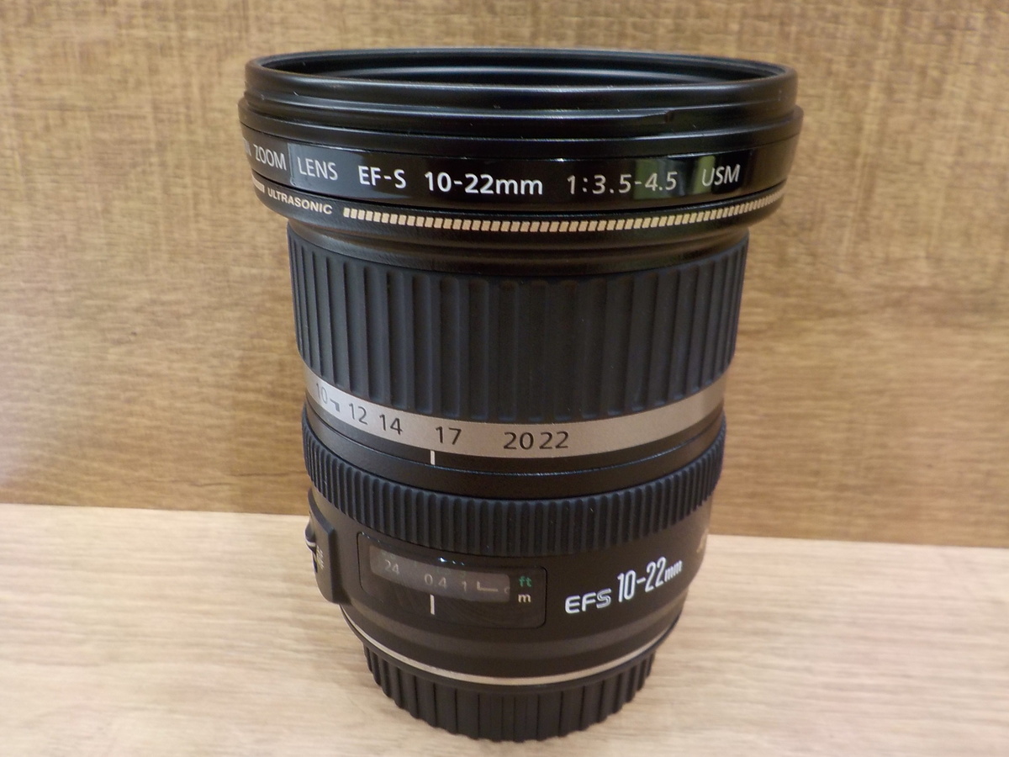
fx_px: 874
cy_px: 378
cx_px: 504
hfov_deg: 60.0
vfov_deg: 46.8
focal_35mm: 30
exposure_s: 1/30
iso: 180
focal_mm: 4.1
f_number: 3.3
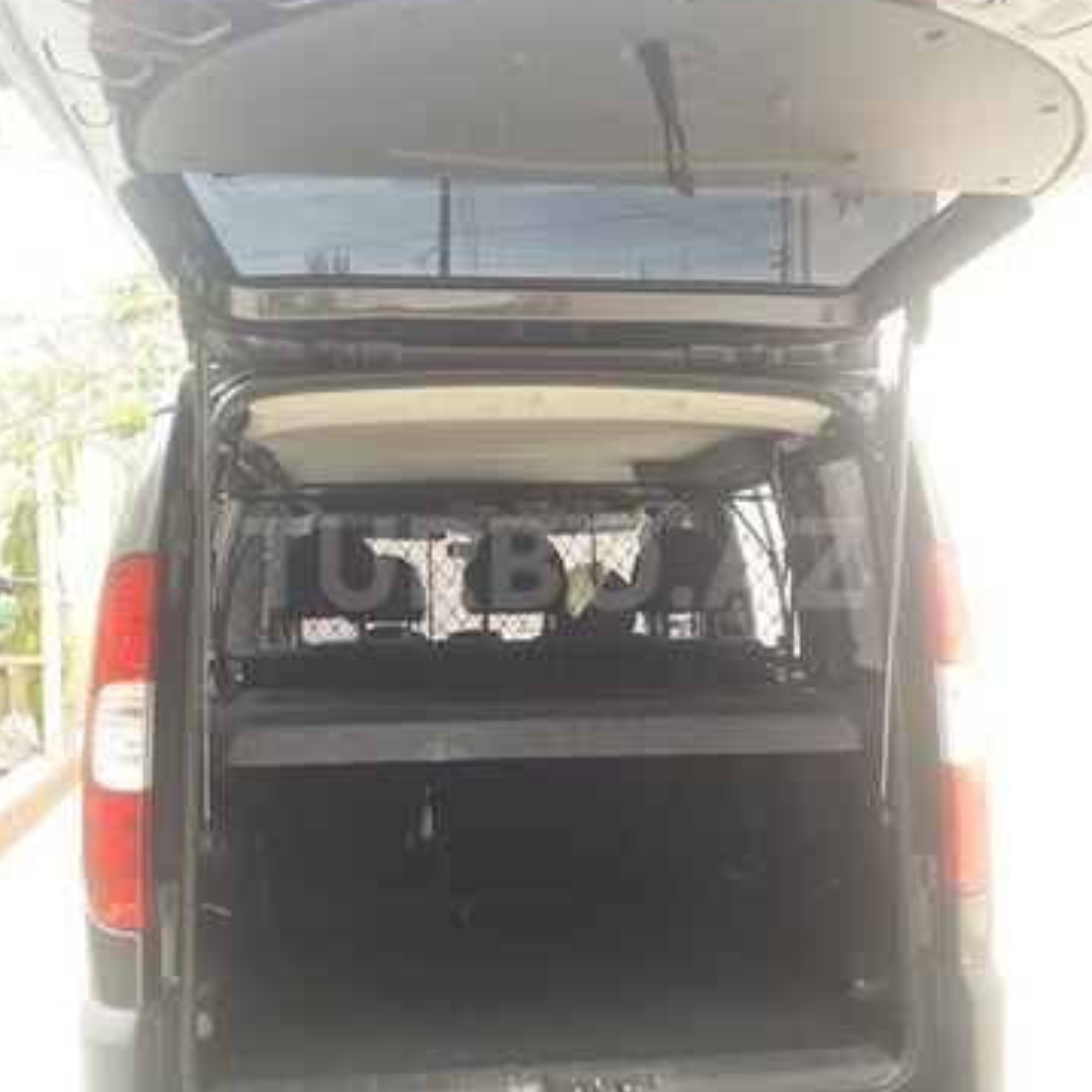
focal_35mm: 33
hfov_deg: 49.7
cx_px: 554
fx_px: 1178
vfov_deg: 49.7
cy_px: 563
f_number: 1.9
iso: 40
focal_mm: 3.6
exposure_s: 1/156
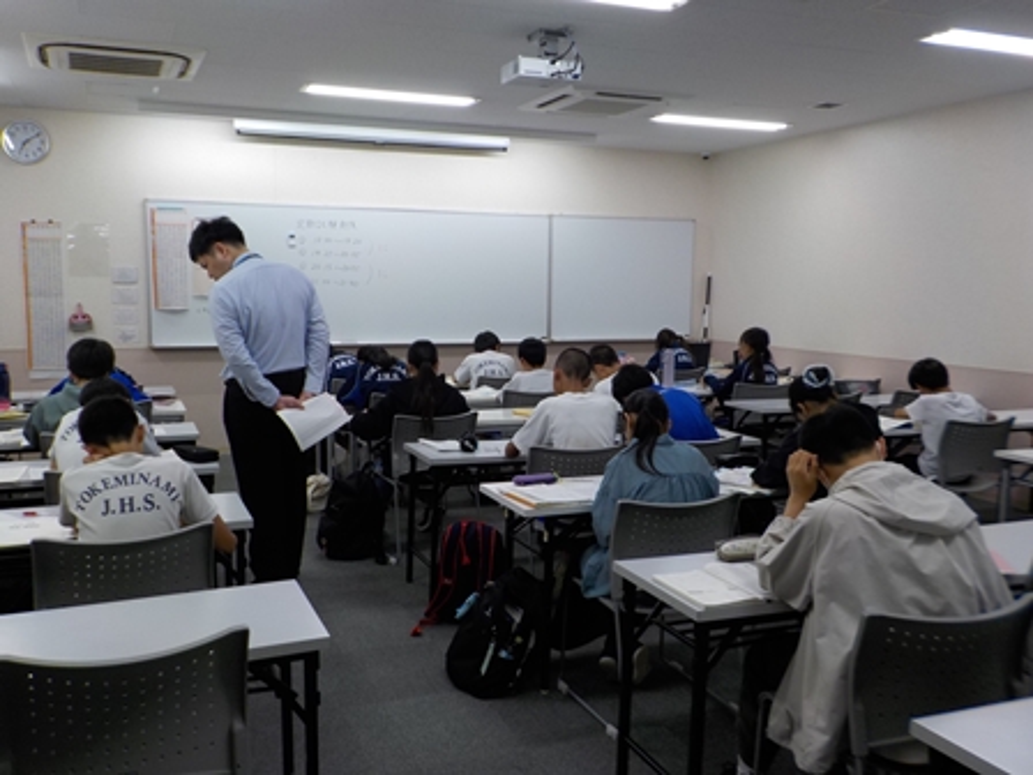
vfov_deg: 46.8
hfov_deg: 60.0
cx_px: 516
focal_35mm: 30
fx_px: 895
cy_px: 388
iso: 125
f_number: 3.3
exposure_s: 1/50
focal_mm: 4.1
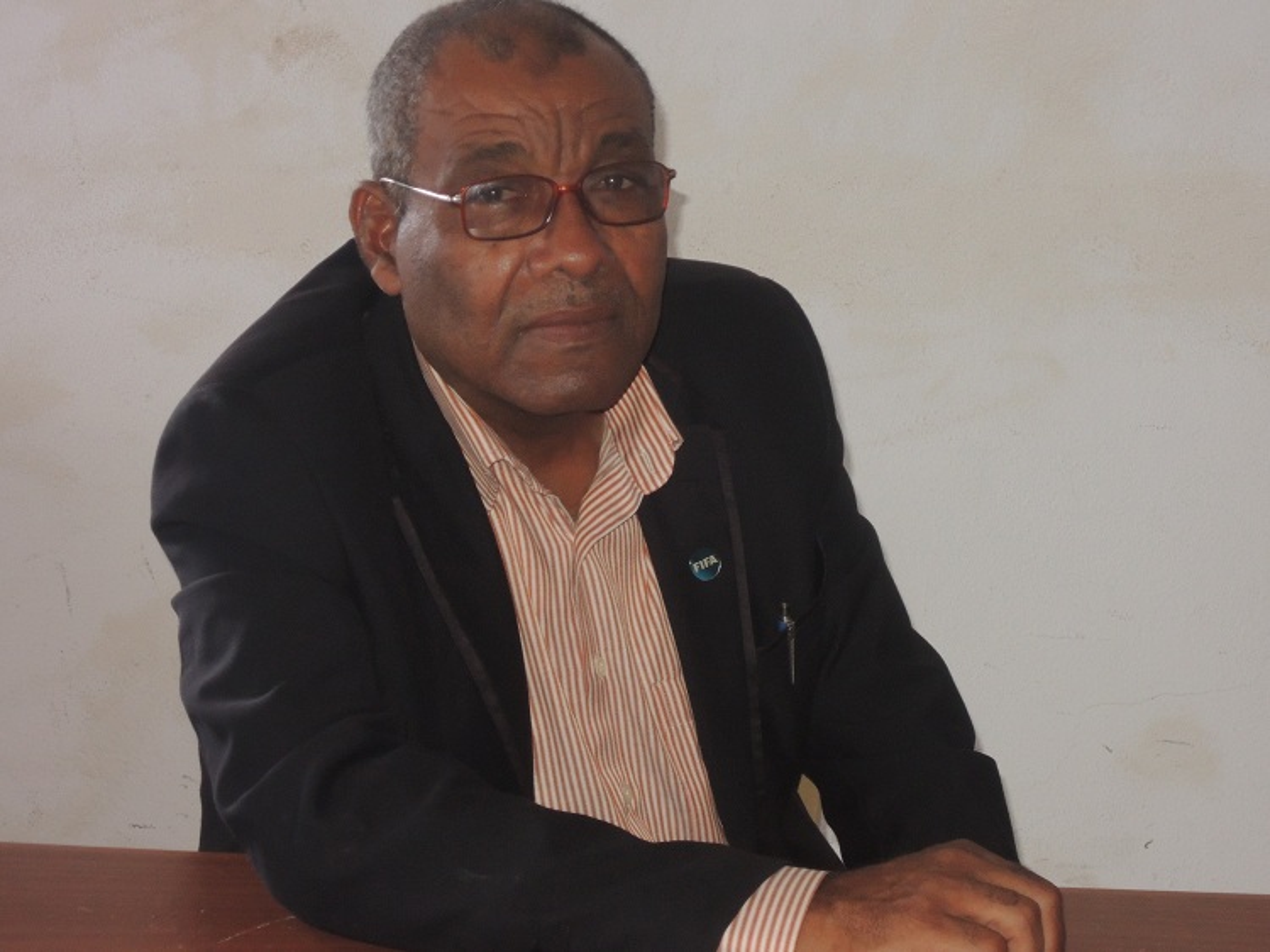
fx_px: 3668
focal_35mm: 100
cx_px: 635
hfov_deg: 19.6
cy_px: 476
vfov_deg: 14.8
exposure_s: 1/60
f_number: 5.5
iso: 560
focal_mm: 17.9
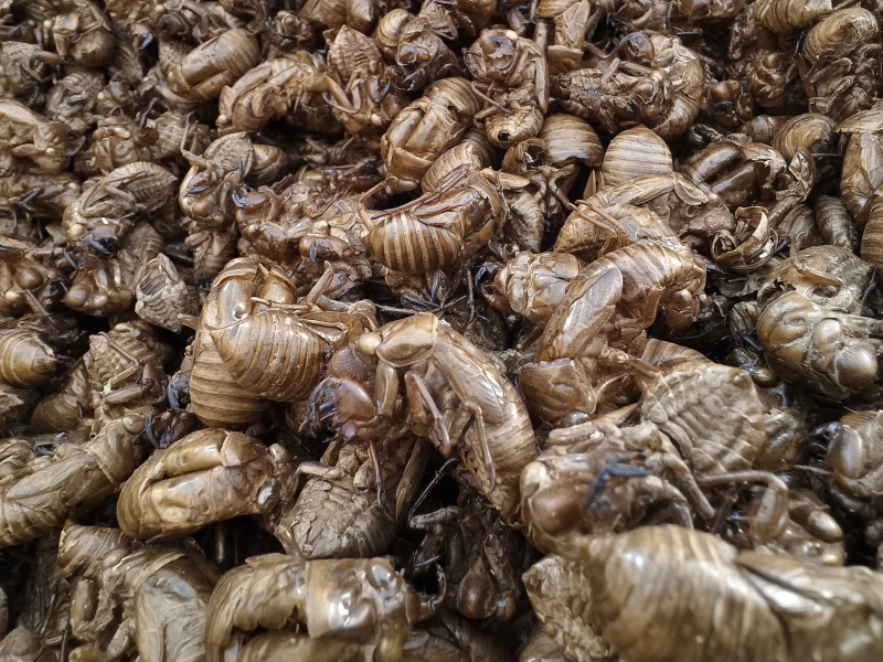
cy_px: 331
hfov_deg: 69.4
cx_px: 442
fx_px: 638
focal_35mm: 25
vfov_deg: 54.9
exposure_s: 1/14.3
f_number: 2
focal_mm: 2.32
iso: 2258
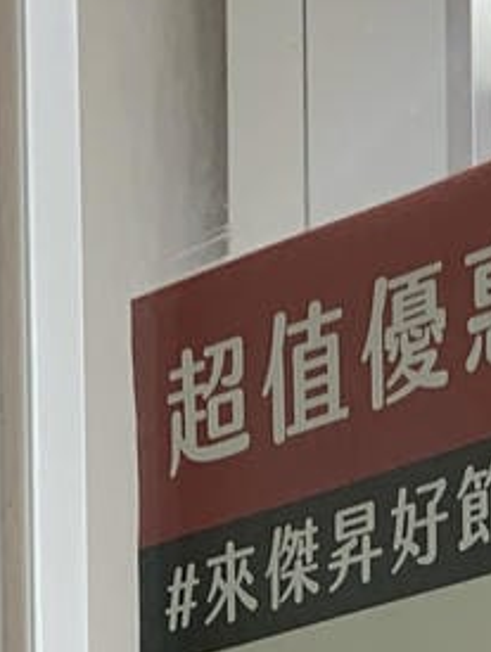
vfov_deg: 11.0
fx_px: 2849
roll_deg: +1.0
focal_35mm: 151
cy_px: 1570
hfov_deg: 9.2
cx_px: 980
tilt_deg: +0.7
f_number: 1.8
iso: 80
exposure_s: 1/120
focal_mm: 4.25
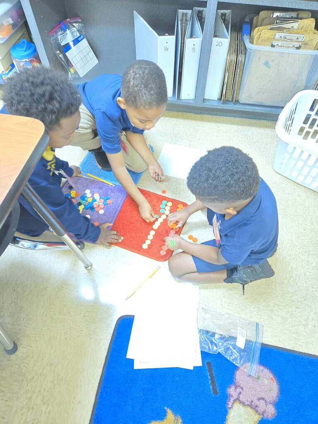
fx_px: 282
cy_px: 212
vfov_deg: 73.9
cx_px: 159
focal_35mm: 23
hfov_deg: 58.9
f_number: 1.8
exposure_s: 1/60
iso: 1600
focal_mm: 5.4
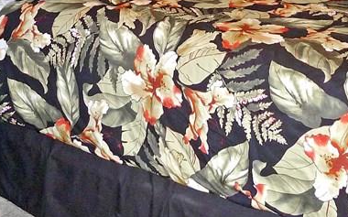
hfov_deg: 25.8
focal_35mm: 80
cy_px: -81
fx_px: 758
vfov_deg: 15.4
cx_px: 192
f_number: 3.3
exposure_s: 1/30
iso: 250
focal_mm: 4.7
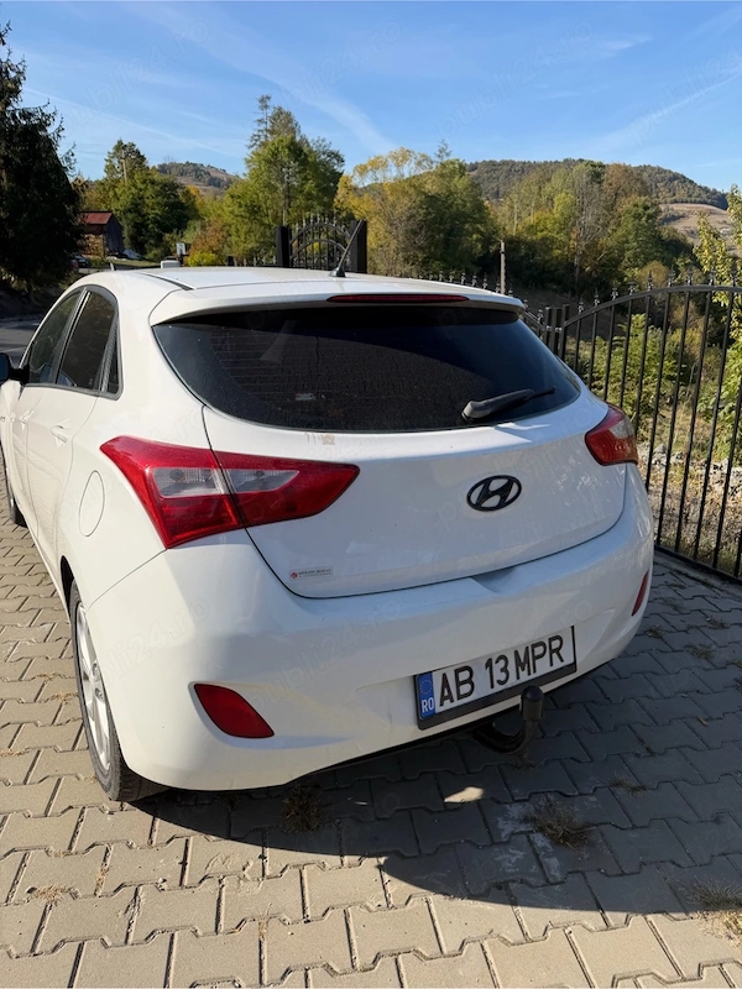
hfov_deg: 56.8
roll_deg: -0.9
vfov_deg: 71.6
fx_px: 686
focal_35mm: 24
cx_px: 371
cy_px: 494
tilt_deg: -17.5
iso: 80
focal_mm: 6.76
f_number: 1.78
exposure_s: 1/3021
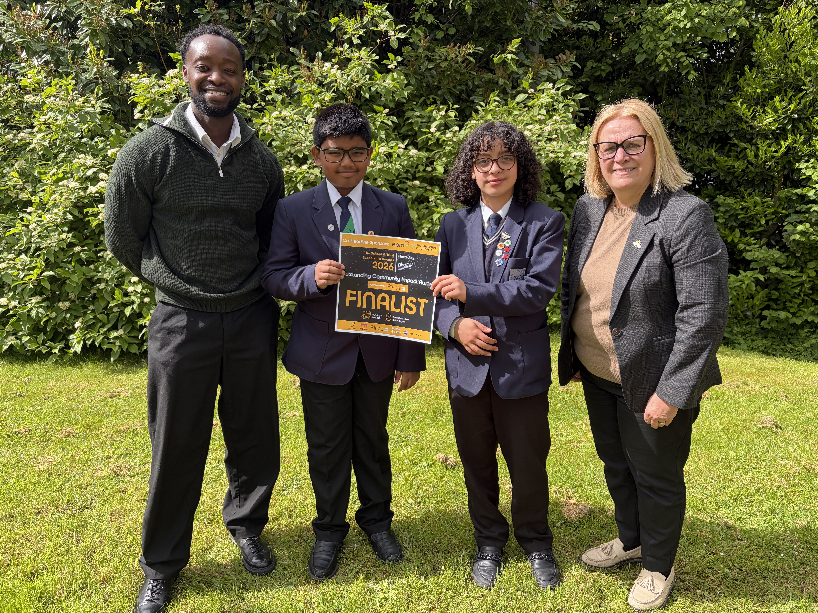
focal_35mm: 26
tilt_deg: -12.2
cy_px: 306
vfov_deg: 53.1
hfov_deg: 67.3
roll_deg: +2.4
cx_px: 409
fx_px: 614
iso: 50
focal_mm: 5.96
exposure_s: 1/820
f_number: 1.6
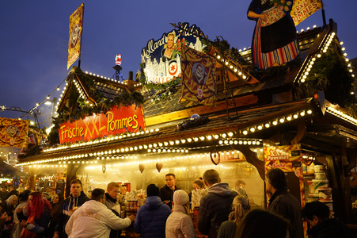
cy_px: 119
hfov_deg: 54.5
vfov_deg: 37.8
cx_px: 178
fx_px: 347
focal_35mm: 35
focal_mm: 35
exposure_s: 1/30
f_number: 4.5
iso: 1600
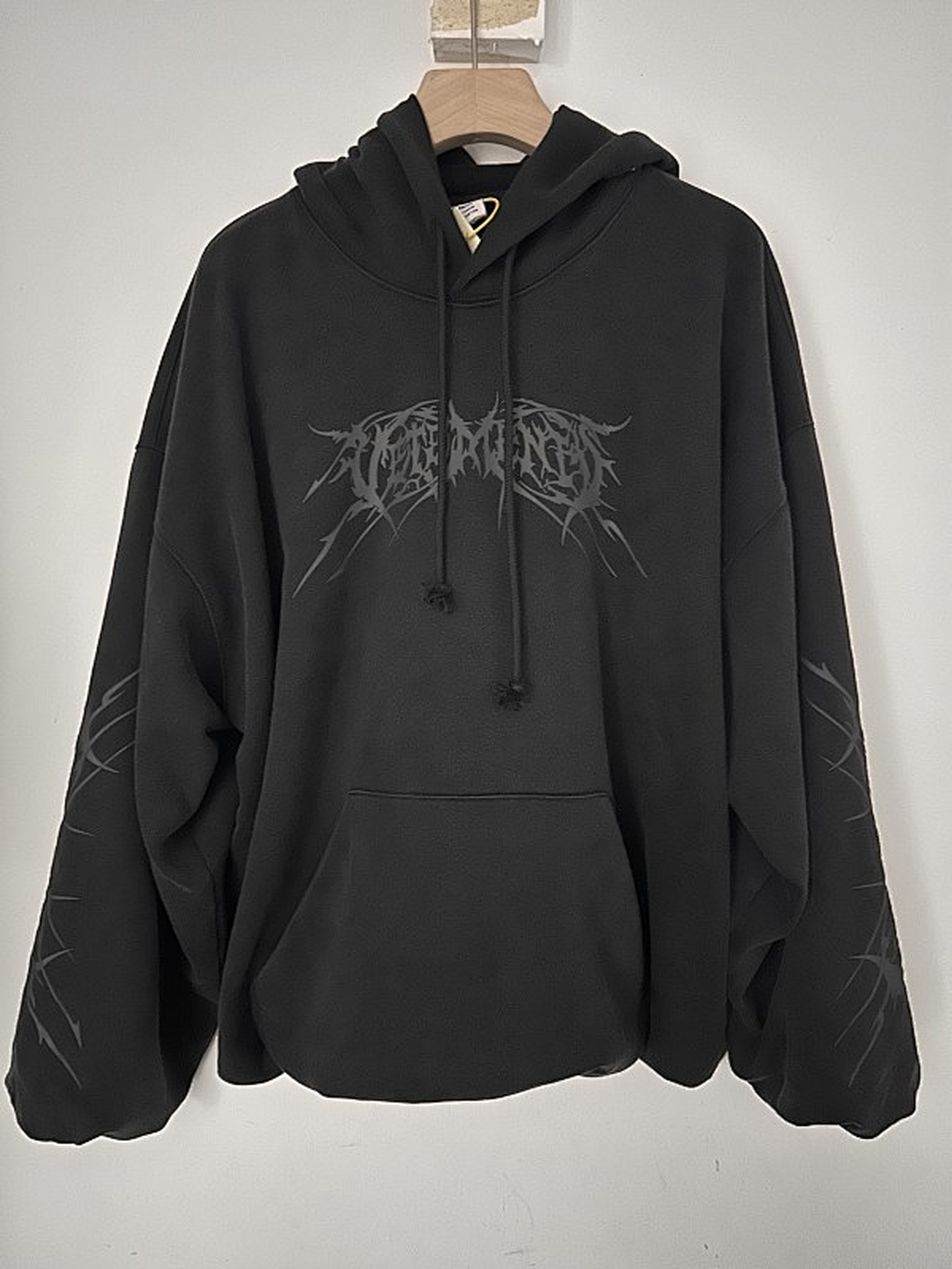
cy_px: 634
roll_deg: -1.3
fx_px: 880
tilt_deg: -5.5
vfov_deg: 71.6
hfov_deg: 56.8
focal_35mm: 24
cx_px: 476
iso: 1600
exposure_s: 1/14
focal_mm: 6.86
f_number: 1.78
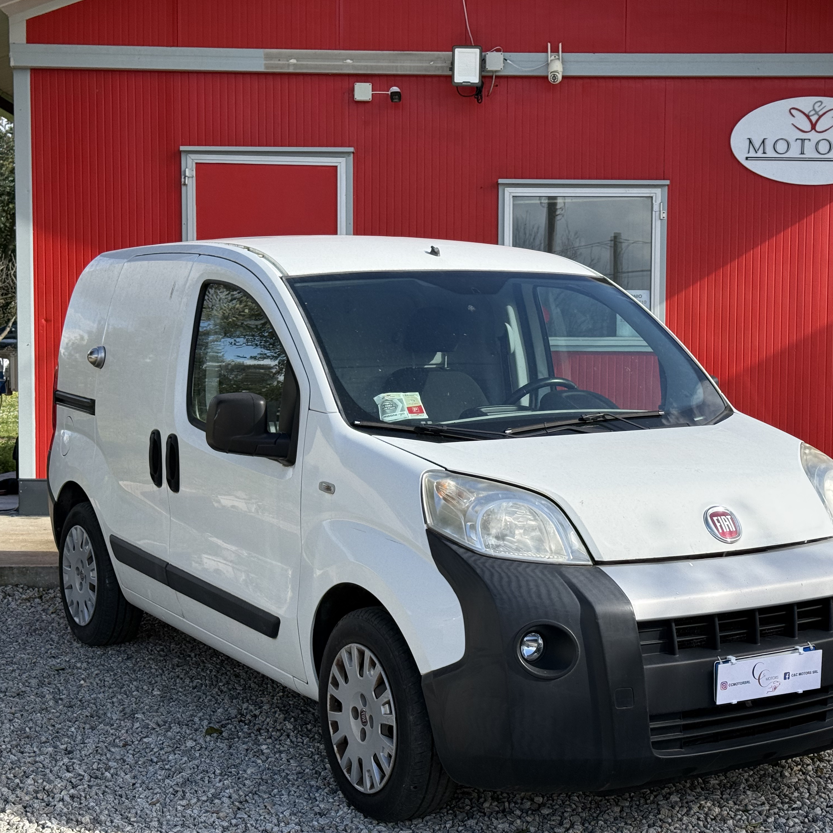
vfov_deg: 30.0
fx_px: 1552
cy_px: 416
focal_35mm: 57
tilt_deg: -1.8
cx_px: 464
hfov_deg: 30.0
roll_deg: +0.0
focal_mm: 6.76
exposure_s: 1/2976
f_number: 1.78
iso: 64
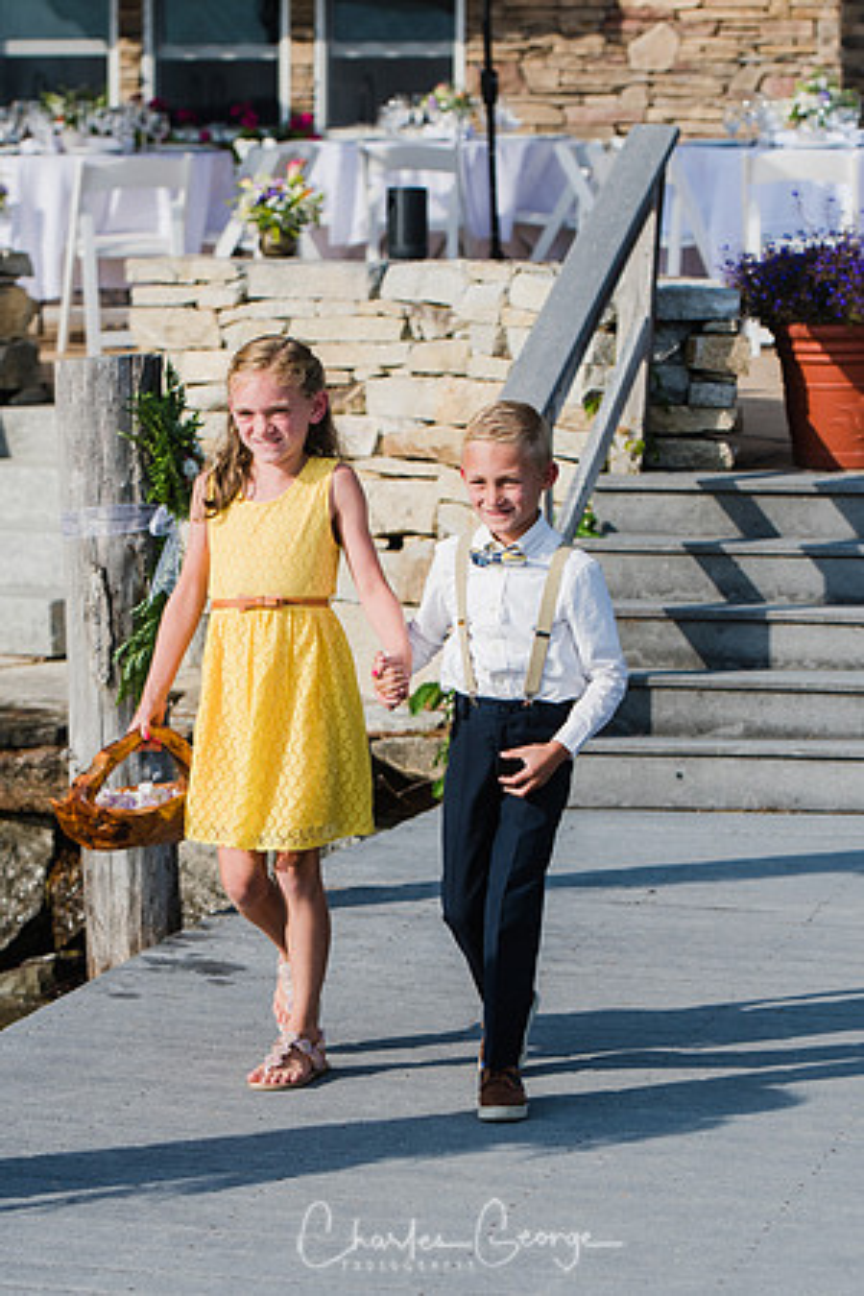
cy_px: 648
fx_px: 4428
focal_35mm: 123
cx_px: 432
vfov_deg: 16.7
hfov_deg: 11.1
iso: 200
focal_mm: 82
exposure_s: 1/2000
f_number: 4
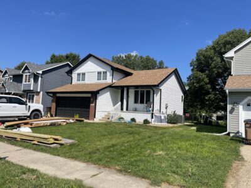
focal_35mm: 25
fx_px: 181
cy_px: 94
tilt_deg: +4.1
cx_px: 126
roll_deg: -3.0
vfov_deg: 54.9
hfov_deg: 69.4
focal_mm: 5.1
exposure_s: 1/4348
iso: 32
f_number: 1.6
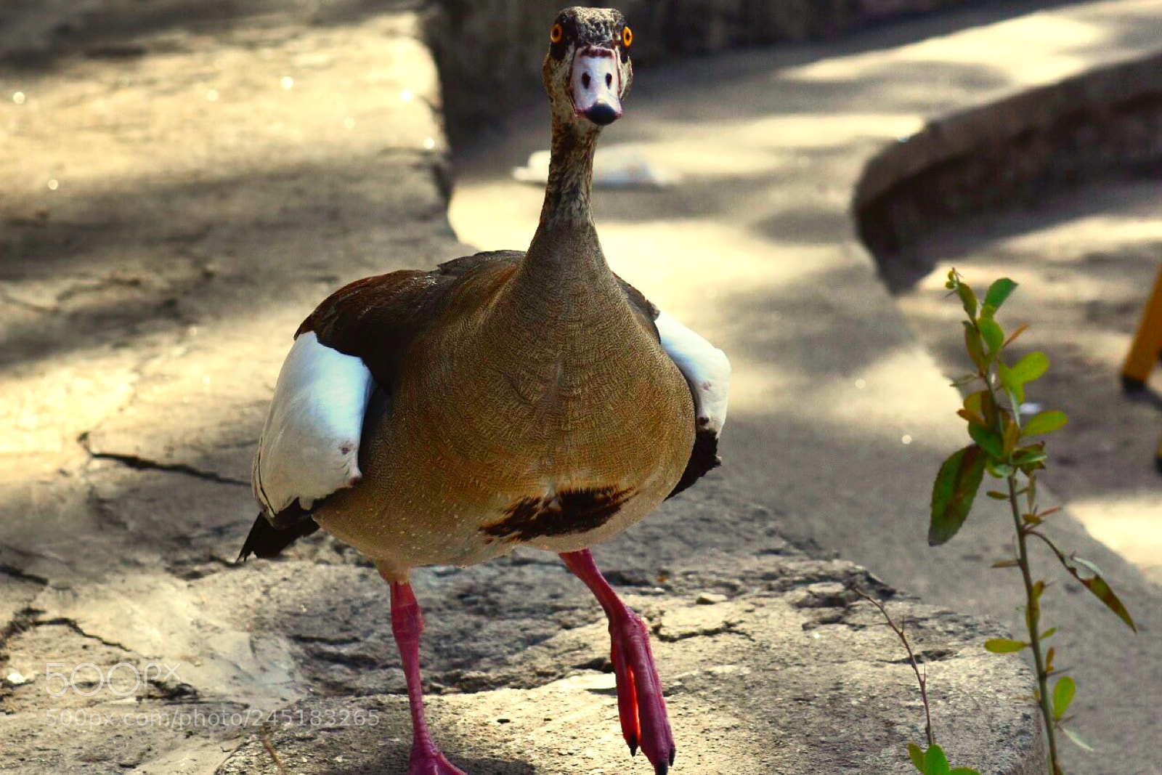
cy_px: 388
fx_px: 4600
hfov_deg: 14.4
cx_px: 581
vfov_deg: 9.6
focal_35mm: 142
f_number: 8
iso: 500
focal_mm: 95
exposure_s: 1/1000
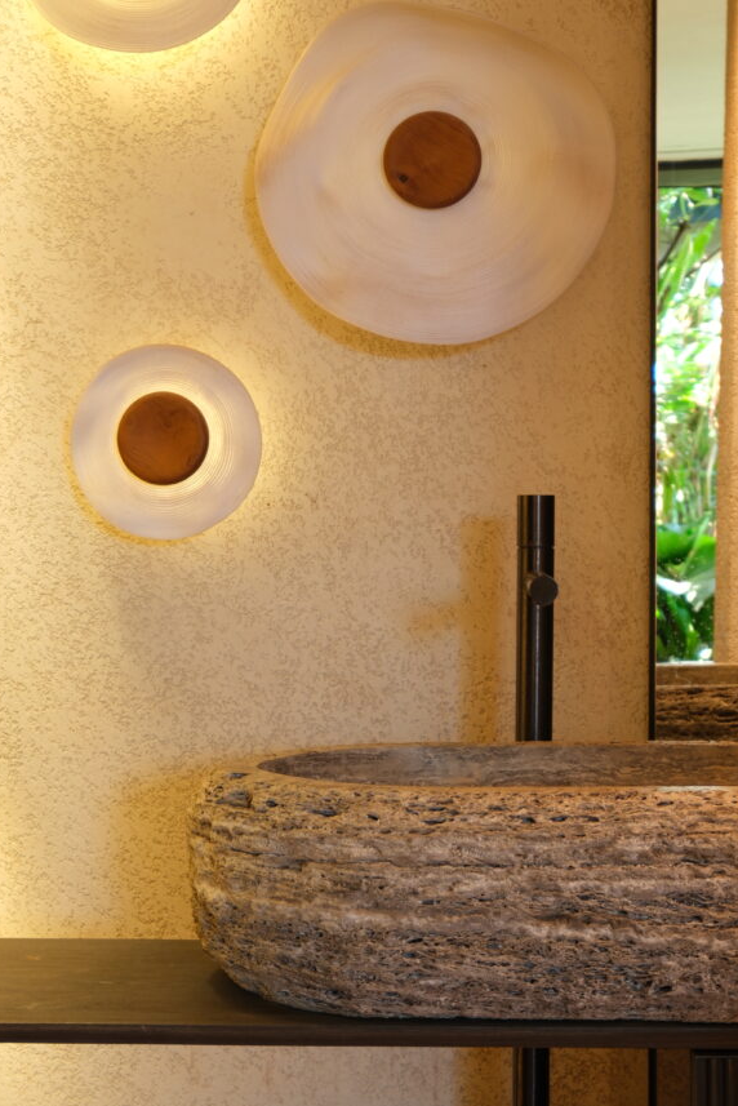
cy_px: 599
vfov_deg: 45.4
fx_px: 1321
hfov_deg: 31.2
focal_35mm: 43
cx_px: 364
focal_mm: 24
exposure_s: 1/6
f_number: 4
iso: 200
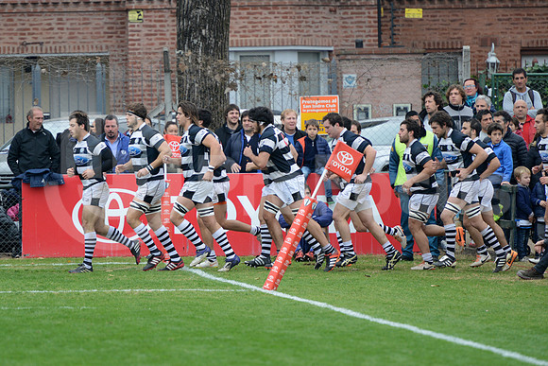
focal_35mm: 270
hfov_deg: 7.6
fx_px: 4111
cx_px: 274
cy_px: 183
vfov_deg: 5.1
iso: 1000
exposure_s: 1/640
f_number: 4
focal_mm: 270
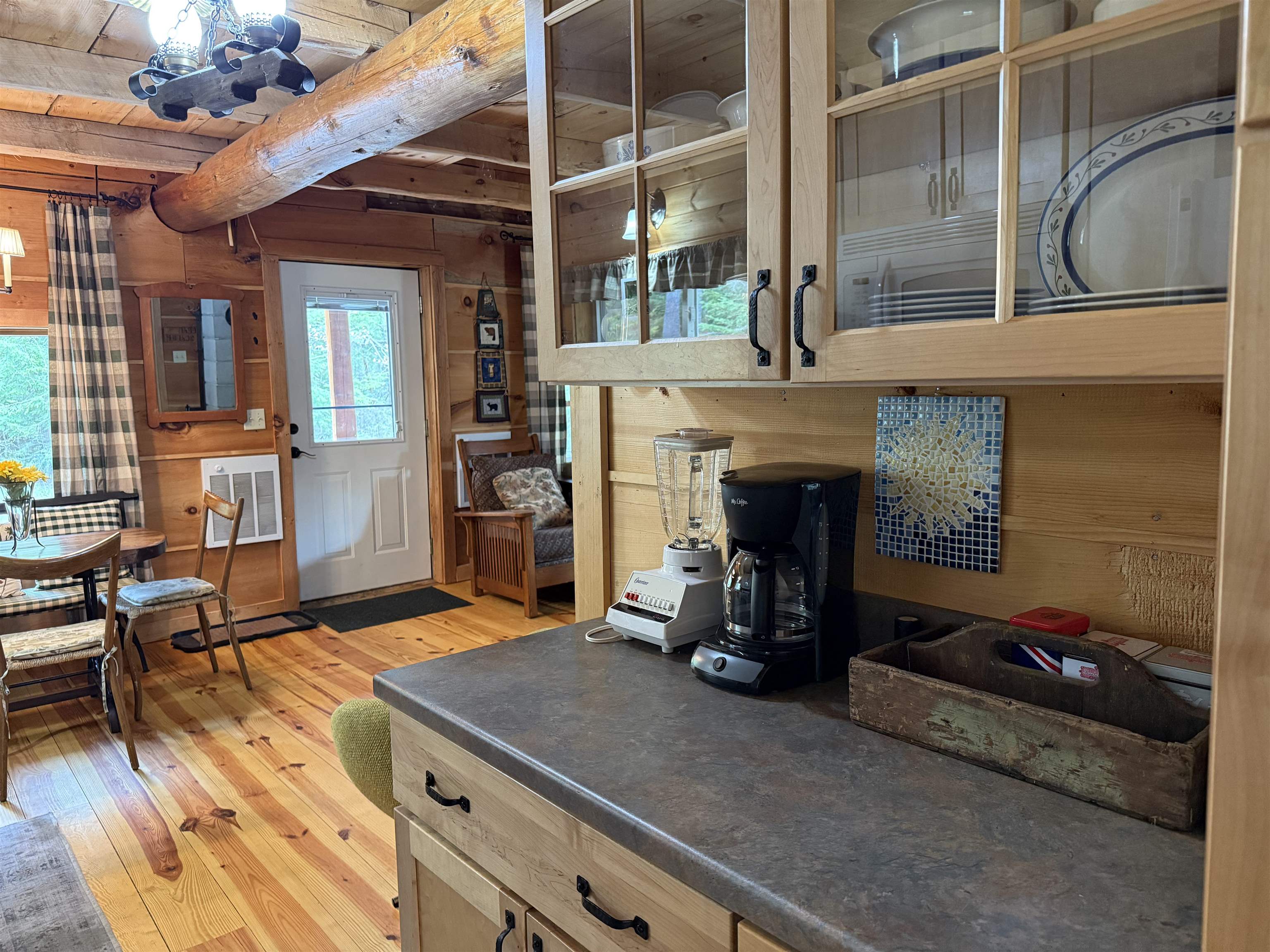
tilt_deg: -6.5
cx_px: 635
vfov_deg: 56.8
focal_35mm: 24
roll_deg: +1.6
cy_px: 476
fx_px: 881
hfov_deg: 71.6
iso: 640
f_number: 1.78
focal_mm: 6.76
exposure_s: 1/40
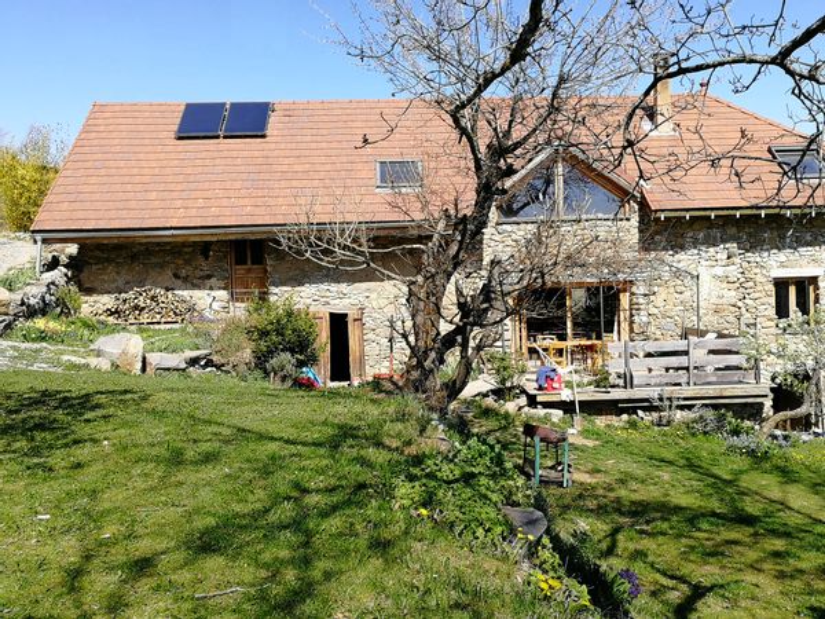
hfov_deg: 58.4
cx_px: 412
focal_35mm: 31
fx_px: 739
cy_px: 310
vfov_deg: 45.4
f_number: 2.2
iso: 50
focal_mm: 3.95
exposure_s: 1/750
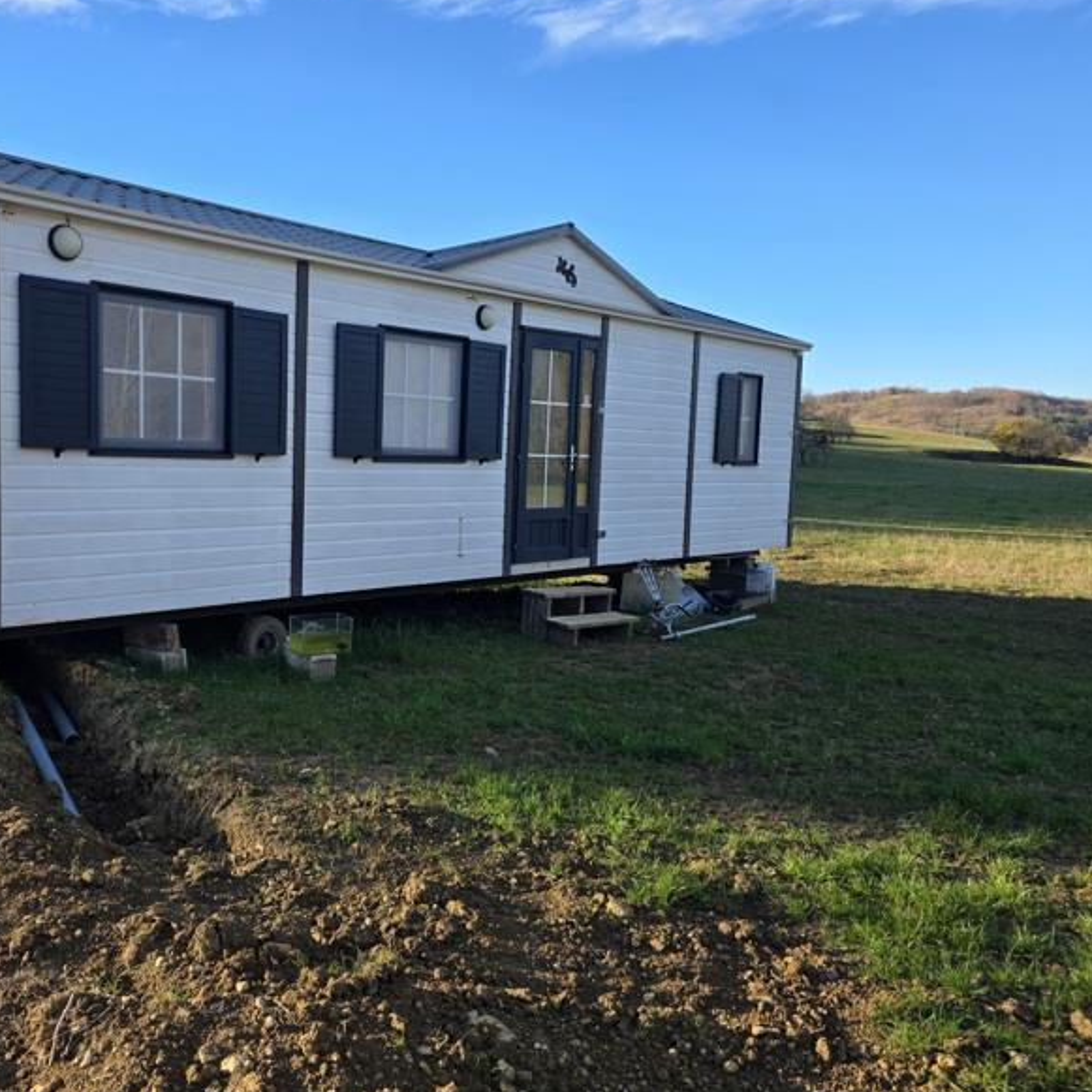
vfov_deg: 57.3
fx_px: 999
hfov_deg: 55.9
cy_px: 536
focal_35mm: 28
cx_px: 351
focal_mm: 6.3
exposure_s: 1/1978
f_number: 1.7
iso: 80
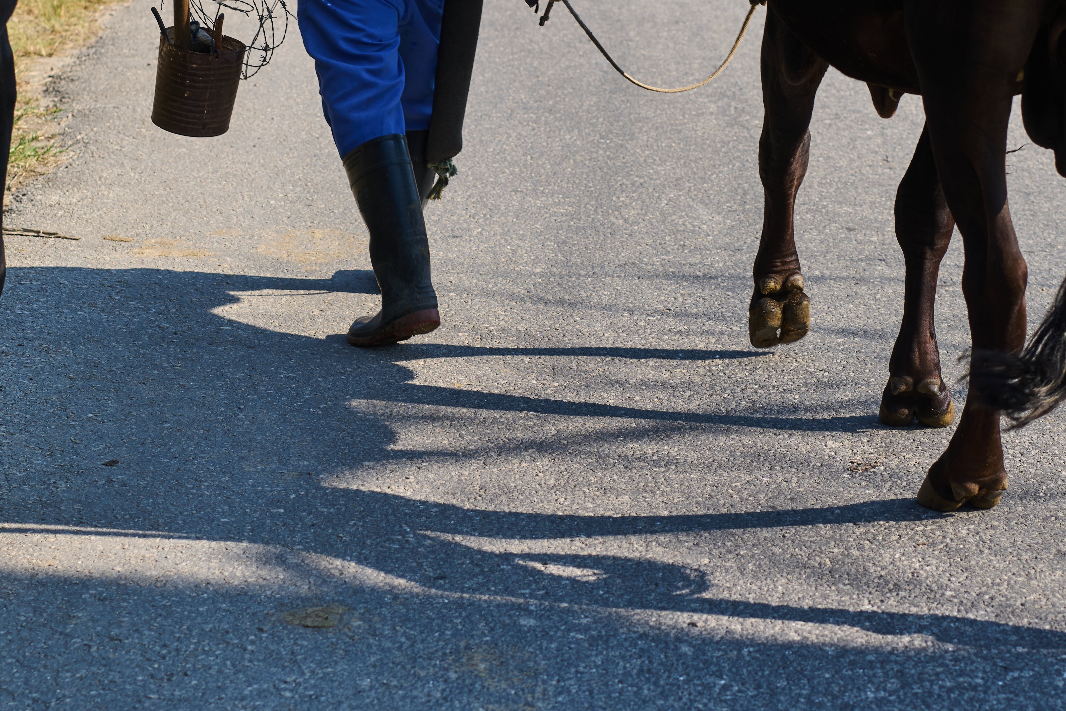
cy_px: 54
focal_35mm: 111
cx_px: 425
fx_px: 3287
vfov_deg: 12.2
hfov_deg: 18.4
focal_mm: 55
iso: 100
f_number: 4.5
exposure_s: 1/500
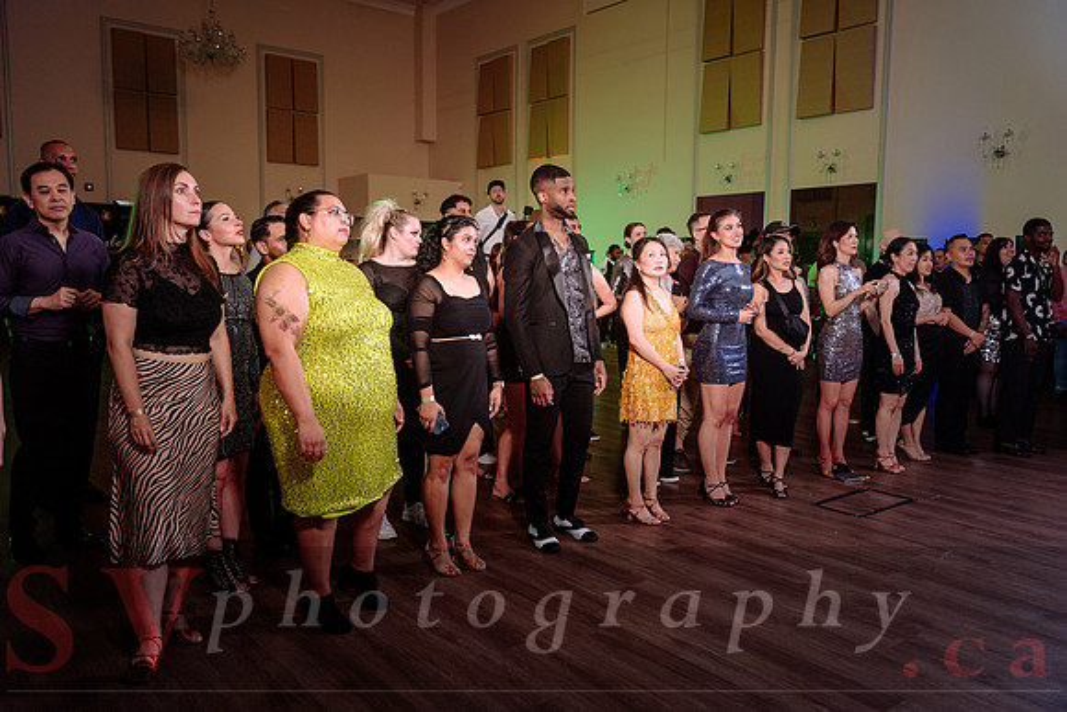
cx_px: 542
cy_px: 356
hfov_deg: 62.2
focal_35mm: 30
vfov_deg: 43.8
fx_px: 885
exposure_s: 1/160
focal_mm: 29
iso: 500
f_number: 2.8
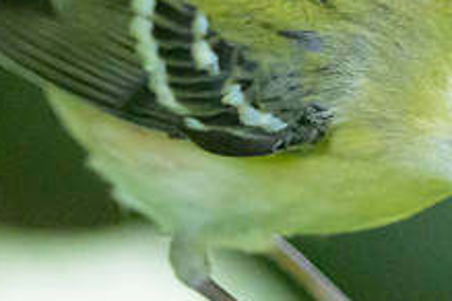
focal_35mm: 2371
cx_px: 228
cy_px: -153
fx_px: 29767
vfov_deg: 0.6
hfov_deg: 0.9
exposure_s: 1/1600
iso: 16000
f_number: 5.6
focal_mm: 500
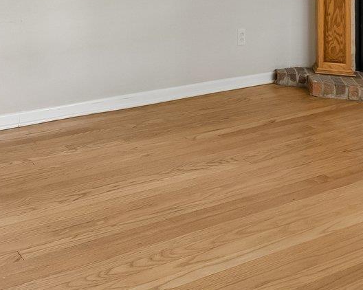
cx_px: 27
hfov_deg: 33.0
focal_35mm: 54
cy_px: -79
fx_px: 575
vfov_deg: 24.9
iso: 500
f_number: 6.3
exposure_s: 1/15
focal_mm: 14.7
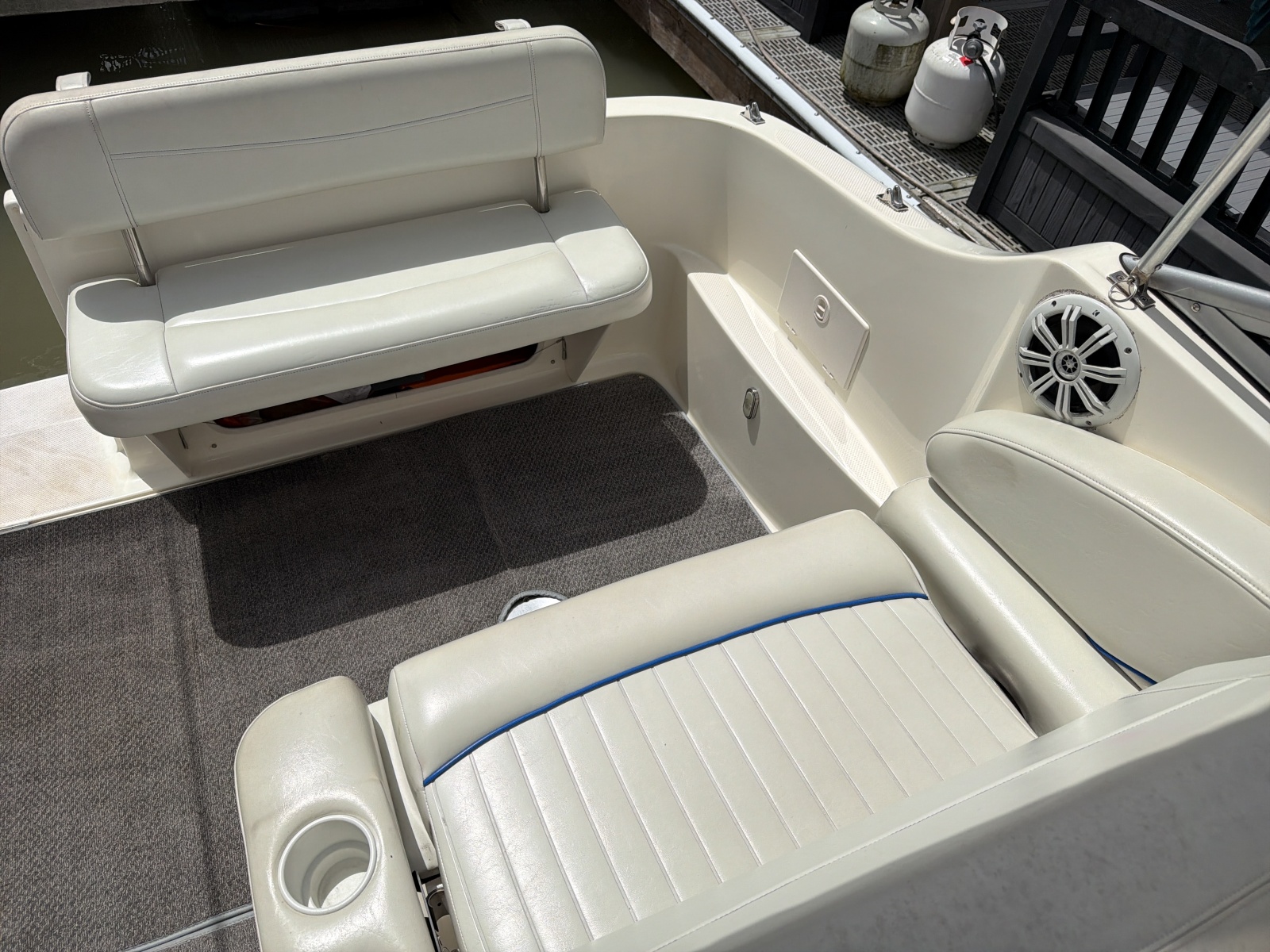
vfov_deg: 56.8
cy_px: 476
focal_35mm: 24
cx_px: 635
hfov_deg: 71.6
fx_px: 881
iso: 80
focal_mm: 6.76
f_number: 1.78
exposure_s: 1/32258
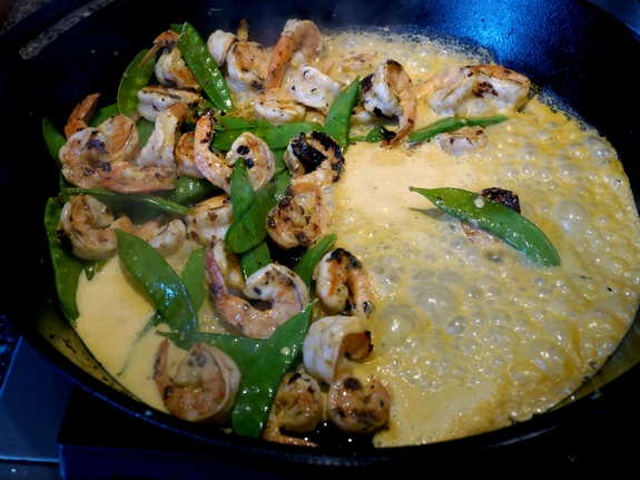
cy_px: 240
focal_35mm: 50
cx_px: 320
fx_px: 924
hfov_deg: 38.2
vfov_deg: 29.1
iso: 250
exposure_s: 1/30
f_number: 5
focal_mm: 25
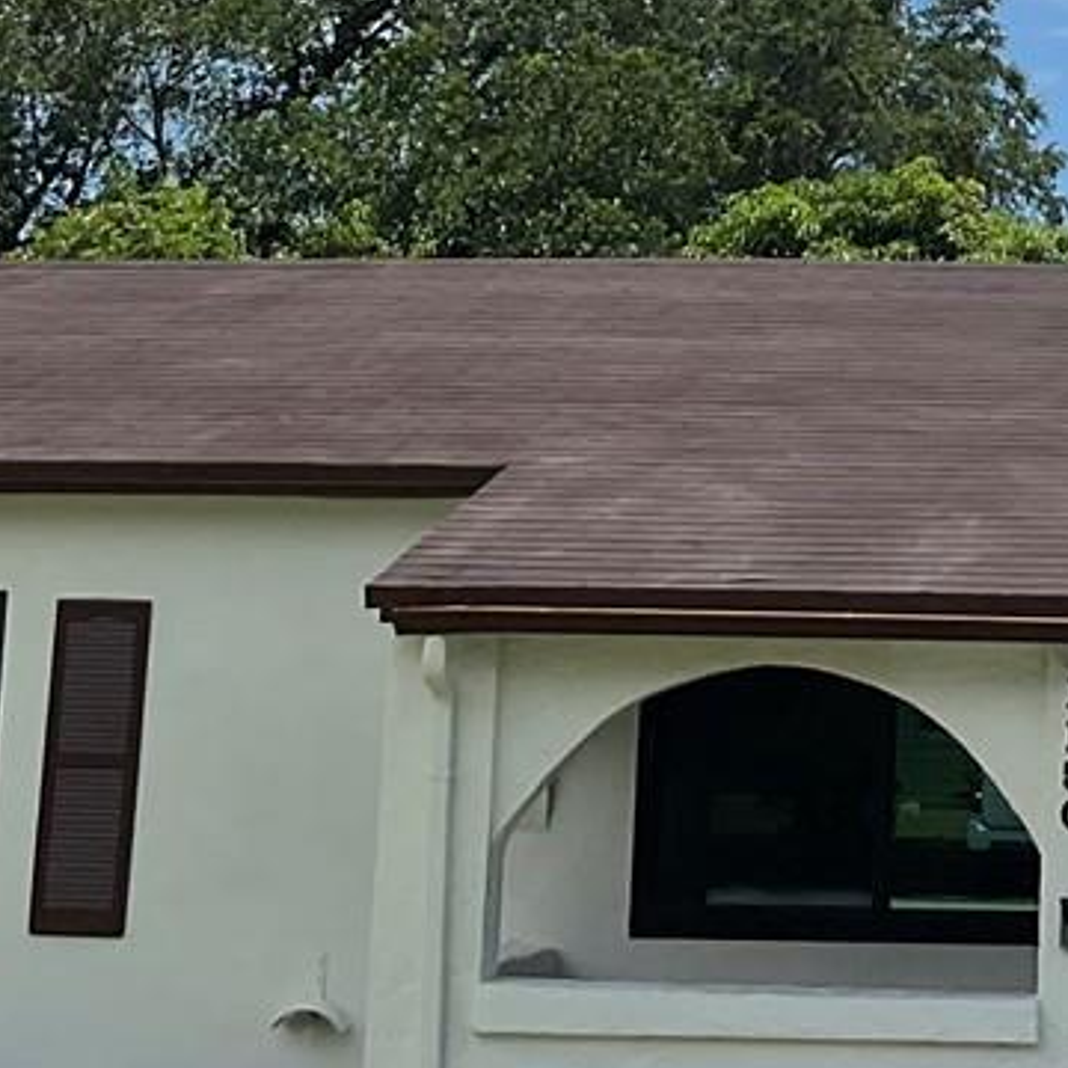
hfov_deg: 14.8
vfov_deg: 14.9
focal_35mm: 114
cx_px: 1228
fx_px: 3979
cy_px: -139
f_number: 1.8
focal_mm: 3
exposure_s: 1/3534
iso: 16
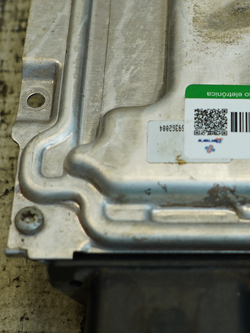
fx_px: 953
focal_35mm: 99
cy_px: 129
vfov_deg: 19.8
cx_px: 233
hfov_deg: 14.8
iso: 100
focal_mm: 25
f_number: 4
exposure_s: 1/80
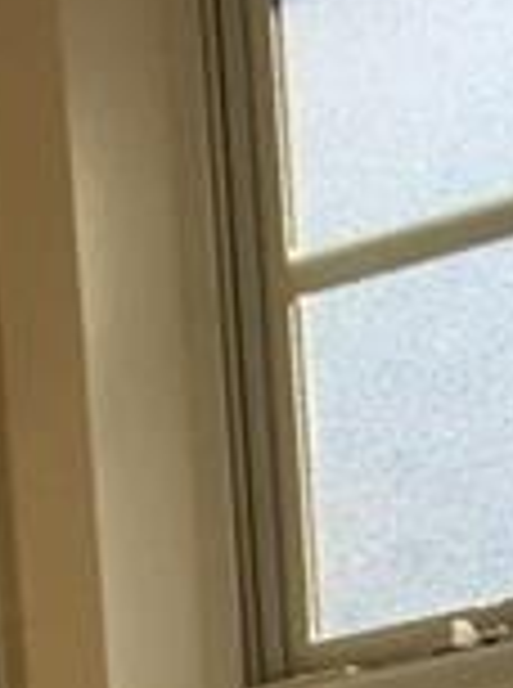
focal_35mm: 228
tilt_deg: -8.5
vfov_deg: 7.5
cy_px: 2194
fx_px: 4524
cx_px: 261
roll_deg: +4.9
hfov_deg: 6.5
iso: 32
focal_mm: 4.15
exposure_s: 1/494
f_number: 2.2
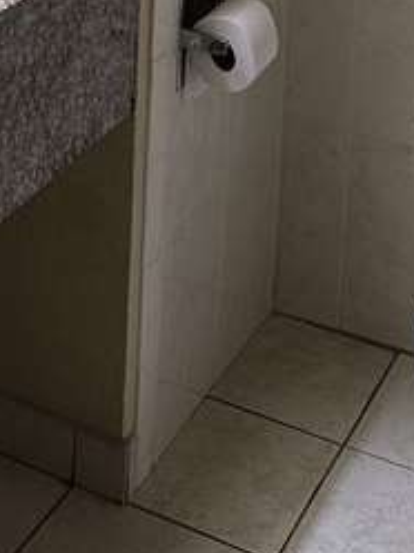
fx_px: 1579
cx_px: -38
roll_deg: -2.8
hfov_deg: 14.6
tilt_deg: -7.4
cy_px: -401
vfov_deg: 16.9
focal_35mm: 99
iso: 200
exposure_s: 1/60
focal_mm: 6.86
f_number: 1.78
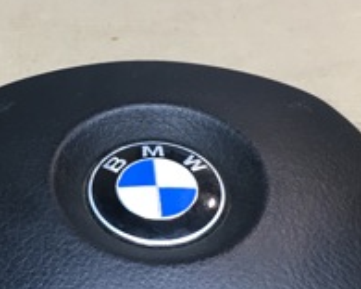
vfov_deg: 16.5
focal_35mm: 93
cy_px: 210
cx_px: 100
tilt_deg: -31.4
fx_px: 994
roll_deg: -1.3
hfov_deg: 20.5
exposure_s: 1/33
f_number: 2.2
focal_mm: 4.15
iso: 64
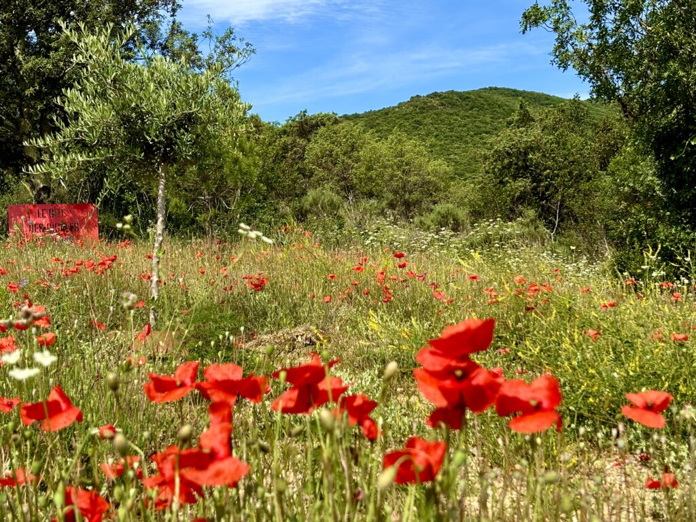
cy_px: 261
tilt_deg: -1.0
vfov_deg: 28.0
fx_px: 1046
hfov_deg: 36.8
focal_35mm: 52
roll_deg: -1.1
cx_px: 348
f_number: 1.6
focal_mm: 5.96
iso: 32
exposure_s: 1/2571
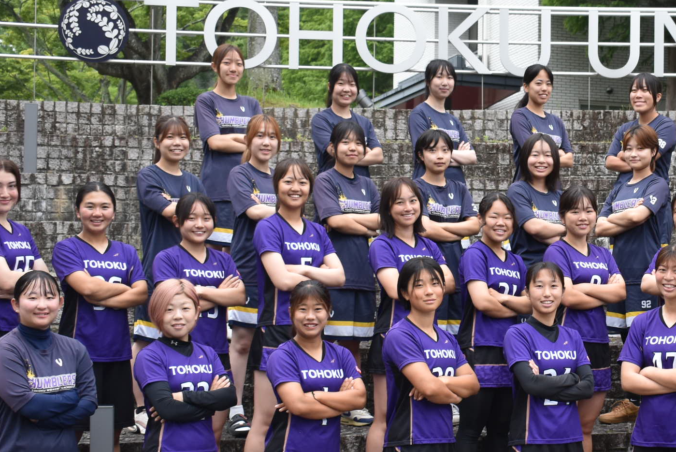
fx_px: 1447
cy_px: 270
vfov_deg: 17.7
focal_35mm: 77
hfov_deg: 25.5
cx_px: 605
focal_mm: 24
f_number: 5
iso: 400
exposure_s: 1/100
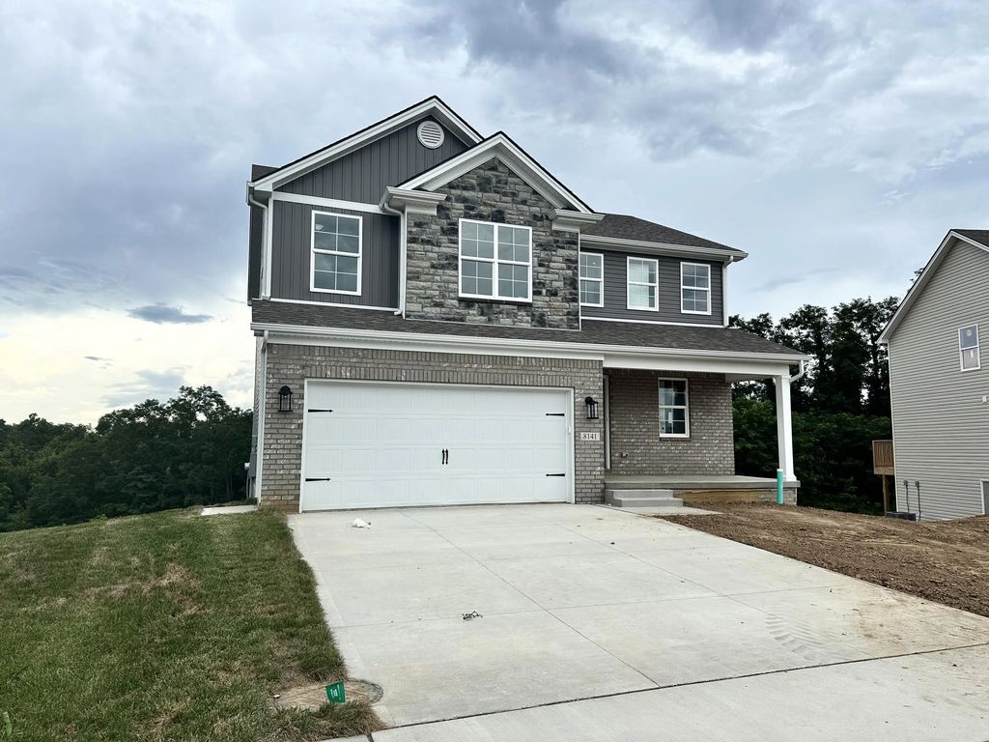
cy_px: 371
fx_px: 686
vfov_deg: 56.8
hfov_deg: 71.6
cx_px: 494
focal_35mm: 24
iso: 80
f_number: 1.78
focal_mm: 6.86
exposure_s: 1/1988
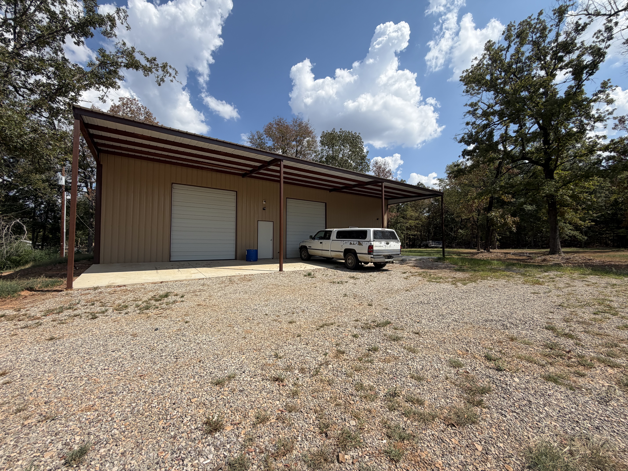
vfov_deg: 85.7
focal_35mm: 14
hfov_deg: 102.1
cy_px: 236
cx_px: 314
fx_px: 254
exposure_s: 1/1068
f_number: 2.2
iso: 20
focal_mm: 2.22
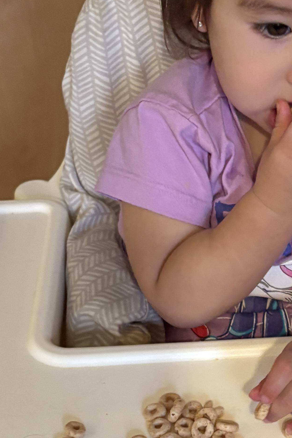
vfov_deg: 24.5
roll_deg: -0.4
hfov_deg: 16.1
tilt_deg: -31.9
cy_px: 221
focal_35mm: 83
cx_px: 288
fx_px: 1010
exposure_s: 1/60
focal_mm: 5.96
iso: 320
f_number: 1.6
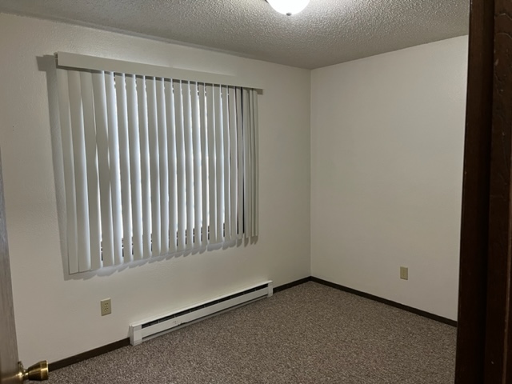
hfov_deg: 67.3
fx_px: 385
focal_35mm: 26
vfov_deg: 53.1
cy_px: 192
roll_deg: +0.9
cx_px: 256
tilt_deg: -6.1
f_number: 1.6
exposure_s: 1/60
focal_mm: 5.1
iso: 200
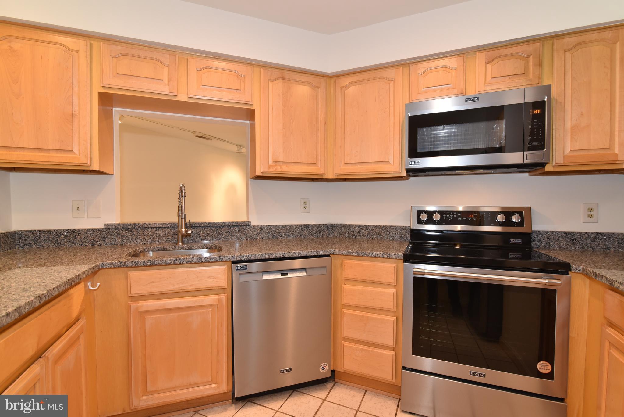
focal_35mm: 16
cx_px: 312
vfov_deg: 73.8
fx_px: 277
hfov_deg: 96.7
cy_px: 208
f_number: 5.6
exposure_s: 1/60
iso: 1250
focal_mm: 16
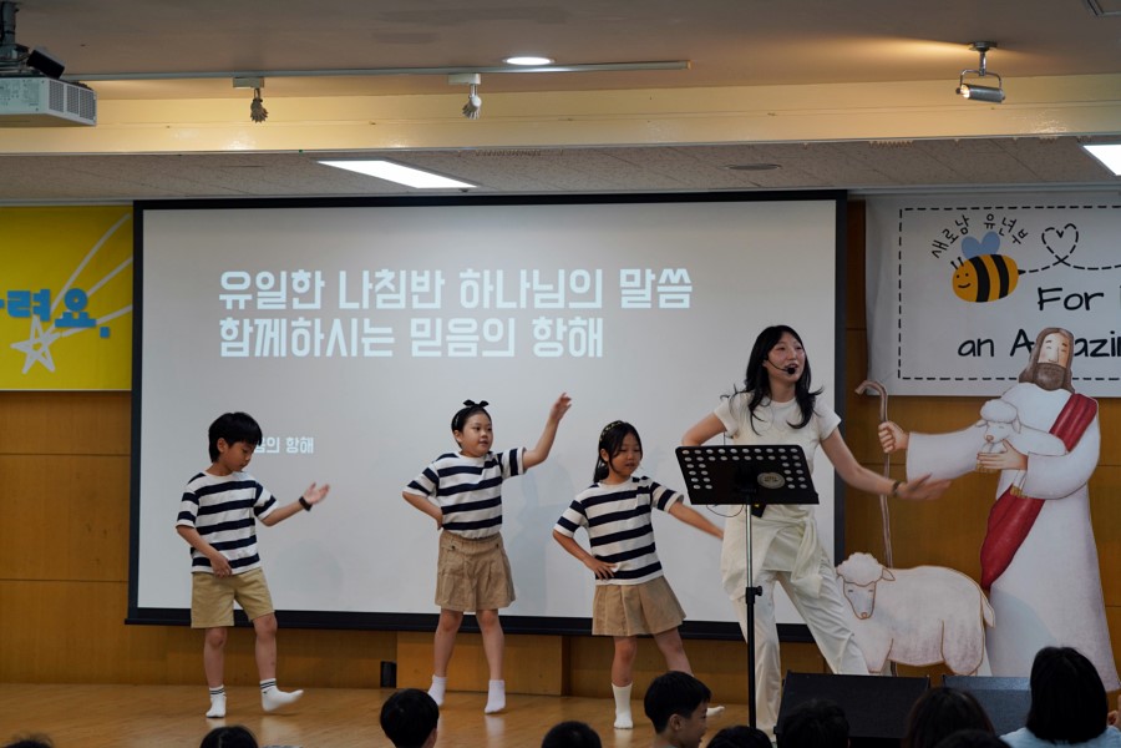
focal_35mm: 88
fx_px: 2740
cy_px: 374
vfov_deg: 15.5
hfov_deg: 23.1
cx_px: 560
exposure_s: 1/160
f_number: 4
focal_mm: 88
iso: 400
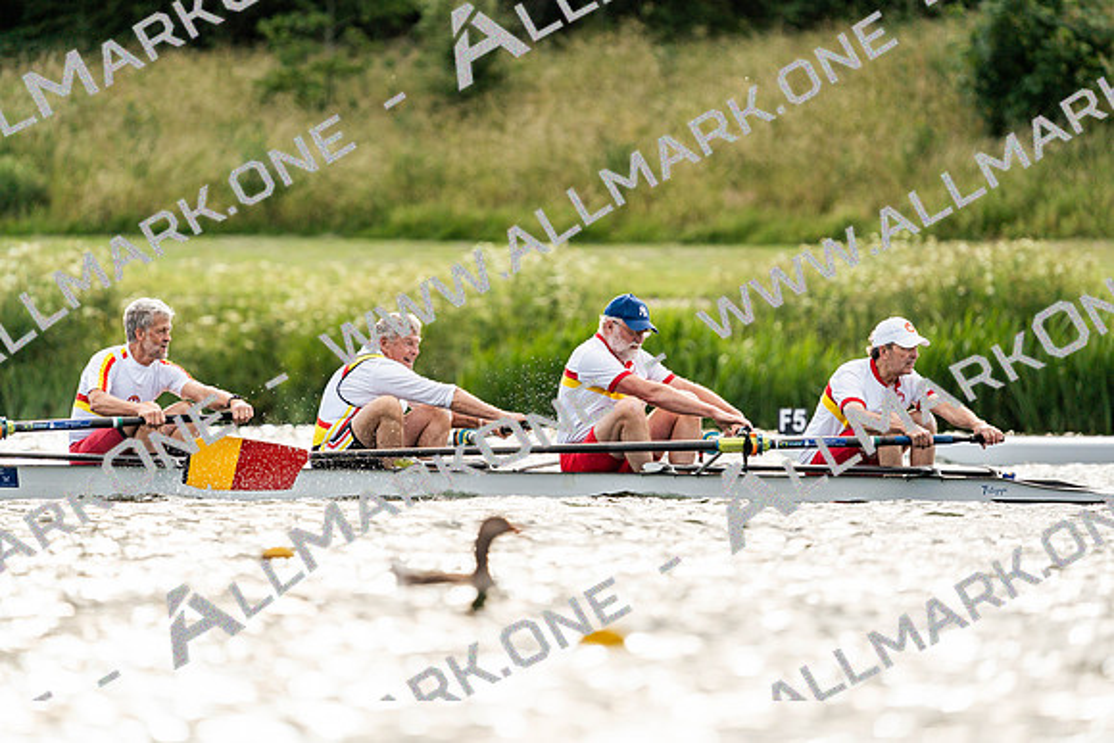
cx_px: 557
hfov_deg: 4.1
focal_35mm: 500
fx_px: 15475
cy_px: 372
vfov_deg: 2.8
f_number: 6.3
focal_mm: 500
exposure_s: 1/2000
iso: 400
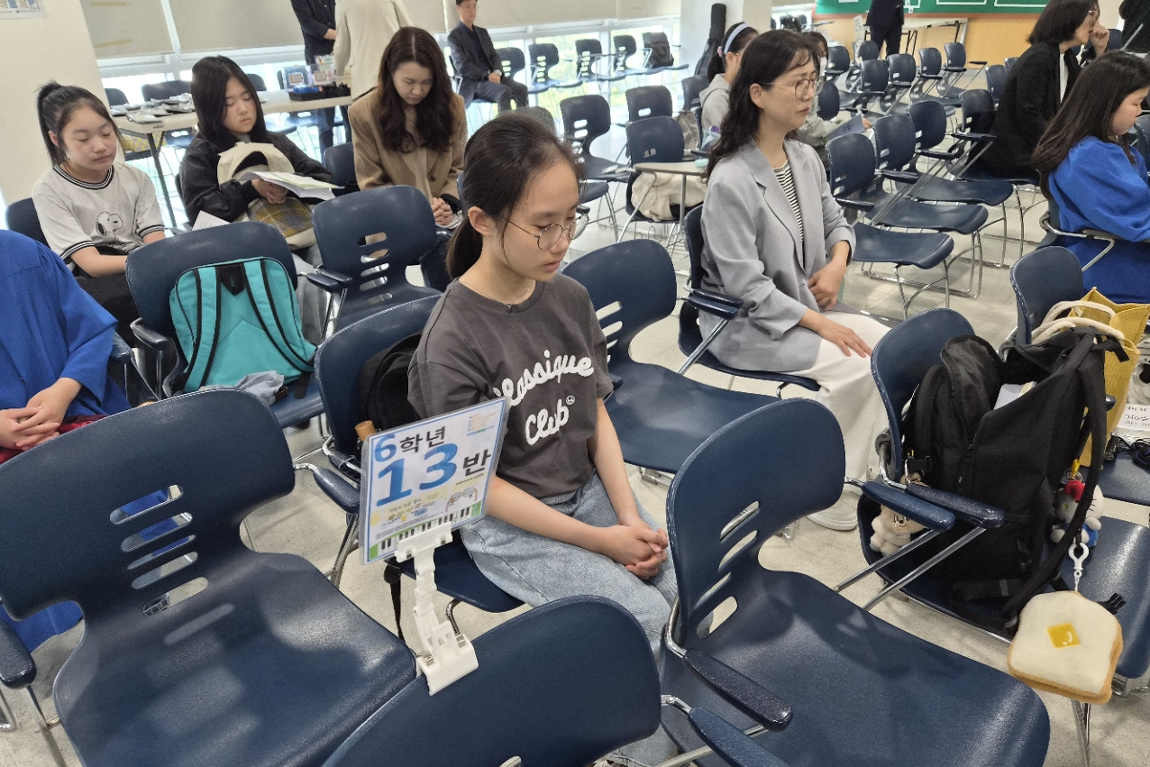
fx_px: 767
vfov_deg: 53.1
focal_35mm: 24
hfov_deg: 73.7
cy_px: 396
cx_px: 575
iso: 200
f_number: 1.8
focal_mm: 5.4
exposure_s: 1/120
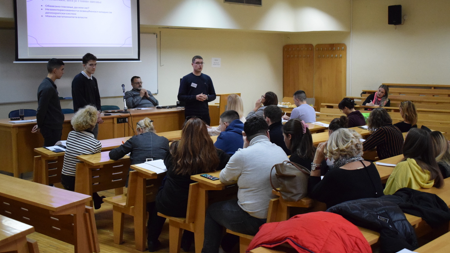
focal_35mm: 51
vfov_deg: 23.5
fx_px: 609
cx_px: 227
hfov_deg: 40.6
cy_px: 126
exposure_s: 1/125
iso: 4000
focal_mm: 32
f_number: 4.5
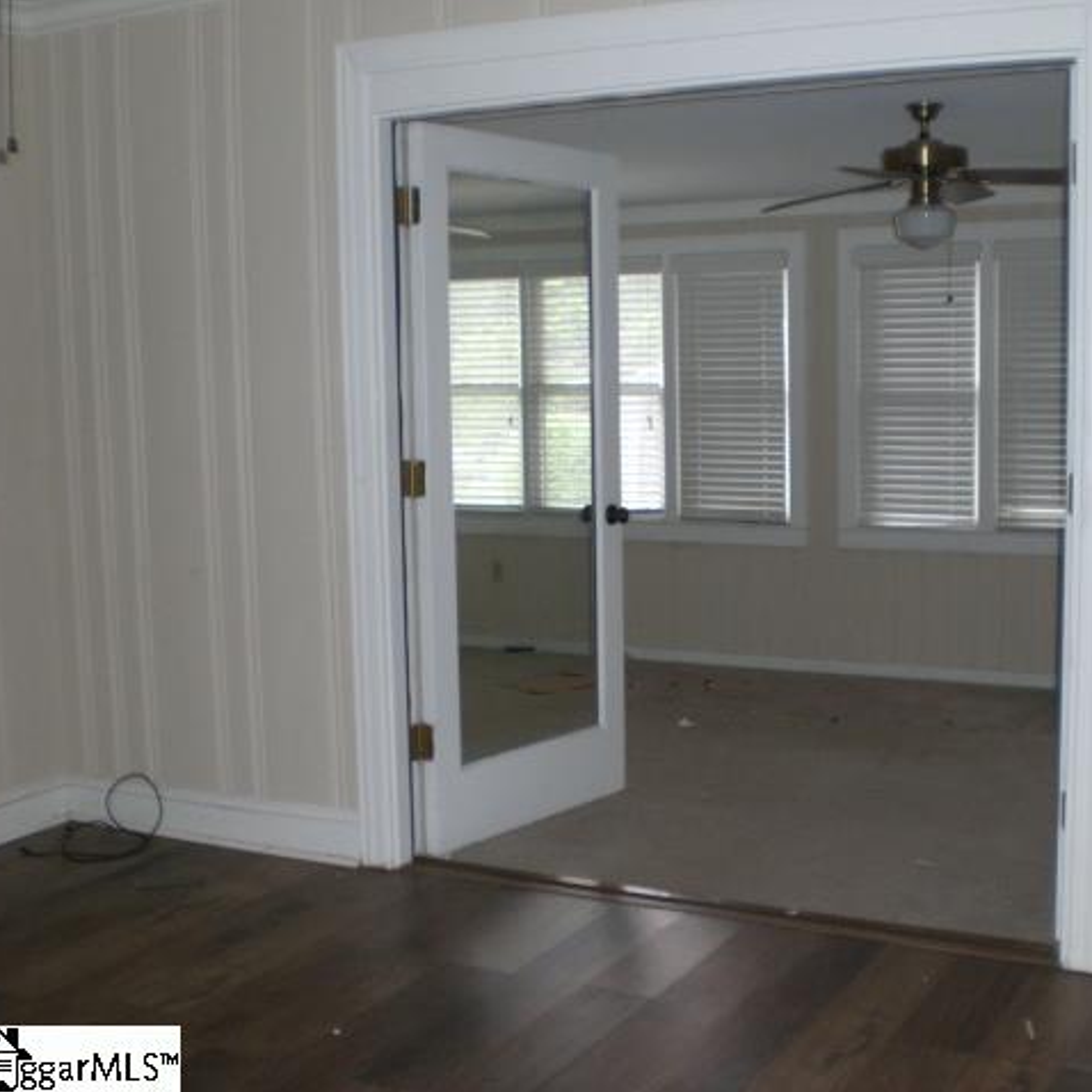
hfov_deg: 37.3
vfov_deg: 37.6
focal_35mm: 45
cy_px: 546
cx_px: 701
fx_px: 1606
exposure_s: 1/60
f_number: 3.1
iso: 200
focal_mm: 6.3
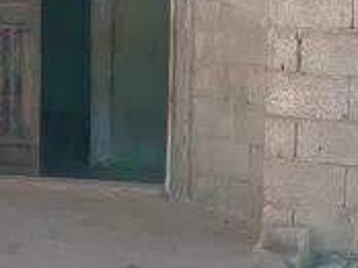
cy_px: 103
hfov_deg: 17.6
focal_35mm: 103
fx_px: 1064
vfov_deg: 14.3
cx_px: 494
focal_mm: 4.7
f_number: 1.79
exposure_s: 1/864
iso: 101
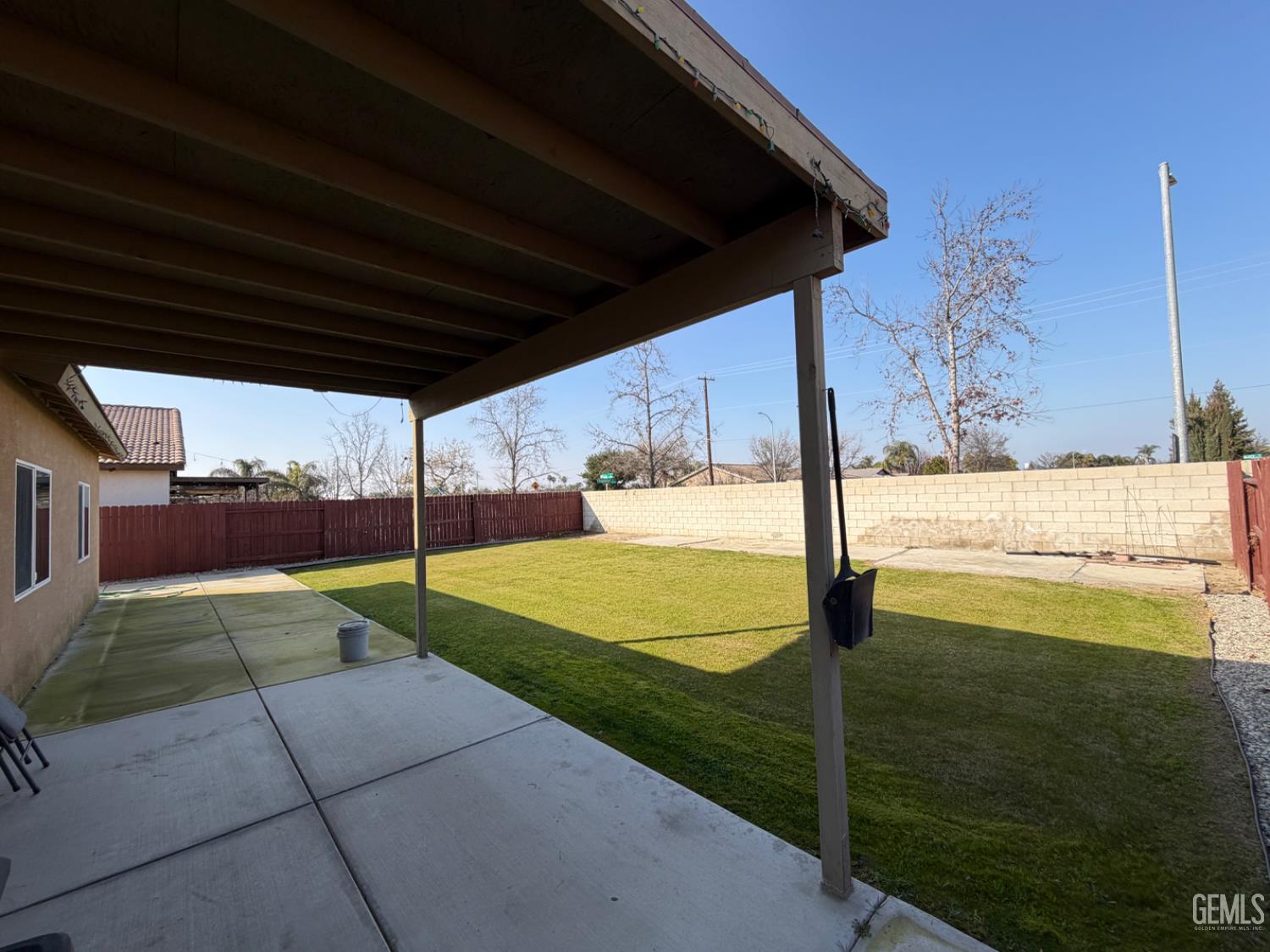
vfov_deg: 85.7
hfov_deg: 102.1
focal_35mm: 14
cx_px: 635
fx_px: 514
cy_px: 476
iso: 32
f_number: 2.2
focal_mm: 2.22
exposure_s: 1/770
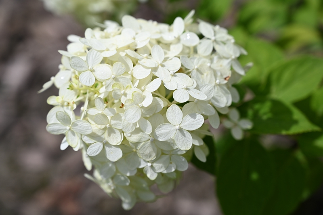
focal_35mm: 70
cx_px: 162
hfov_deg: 28.8
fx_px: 628
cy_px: 108
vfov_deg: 19.4
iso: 125
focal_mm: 70
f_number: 5
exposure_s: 1/1600
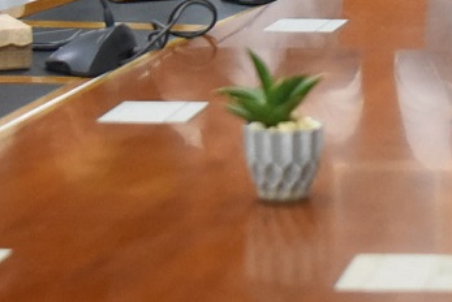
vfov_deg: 6.5
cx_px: 502
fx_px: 2614
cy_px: -235
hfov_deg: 9.8
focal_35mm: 208
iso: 5000
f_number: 4
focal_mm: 50
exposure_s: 1/200
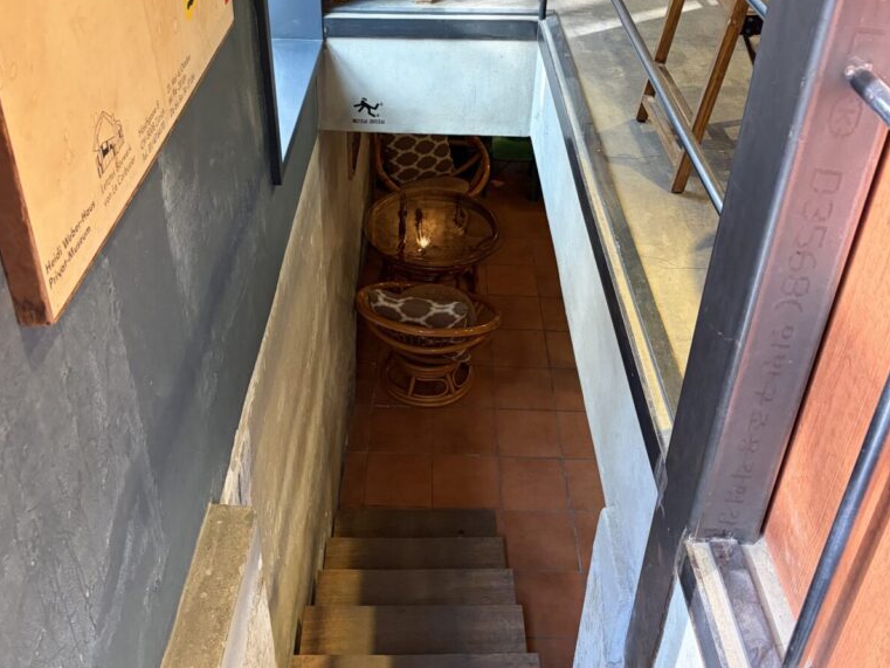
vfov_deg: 40.4
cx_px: 443
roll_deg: -1.4
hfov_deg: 52.6
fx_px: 900
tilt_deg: -32.3
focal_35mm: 35
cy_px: 247
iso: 320
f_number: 1.6
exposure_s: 1/60
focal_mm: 5.96
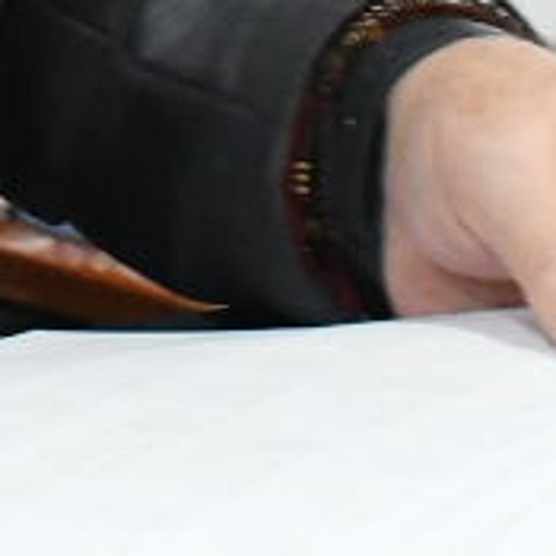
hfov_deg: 4.3
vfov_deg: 4.3
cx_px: -604
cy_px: -651
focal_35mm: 401
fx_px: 7287
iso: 5000
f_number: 5.6
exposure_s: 1/125
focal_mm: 34
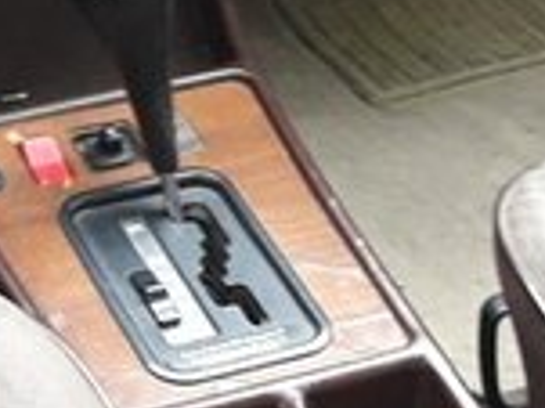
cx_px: -188
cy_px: -399
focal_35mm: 118
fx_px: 1856
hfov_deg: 15.8
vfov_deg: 11.4
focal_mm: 3.71
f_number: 1.7
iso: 50
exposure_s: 1/50
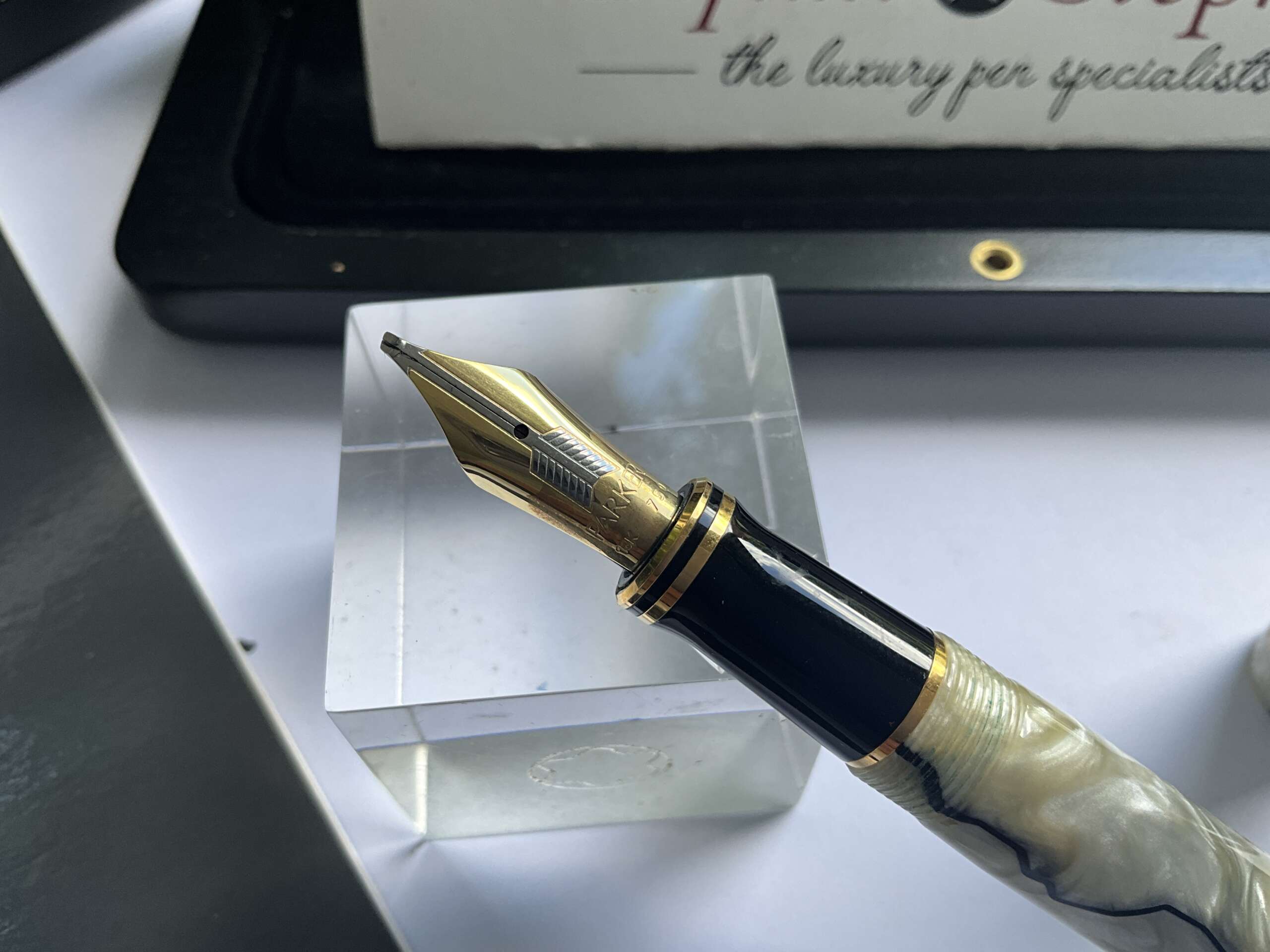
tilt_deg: -59.7
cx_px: 635
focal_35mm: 29
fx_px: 1064
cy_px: 476
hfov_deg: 61.7
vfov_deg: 48.2
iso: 32
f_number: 1.8
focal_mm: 3
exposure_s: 1/122
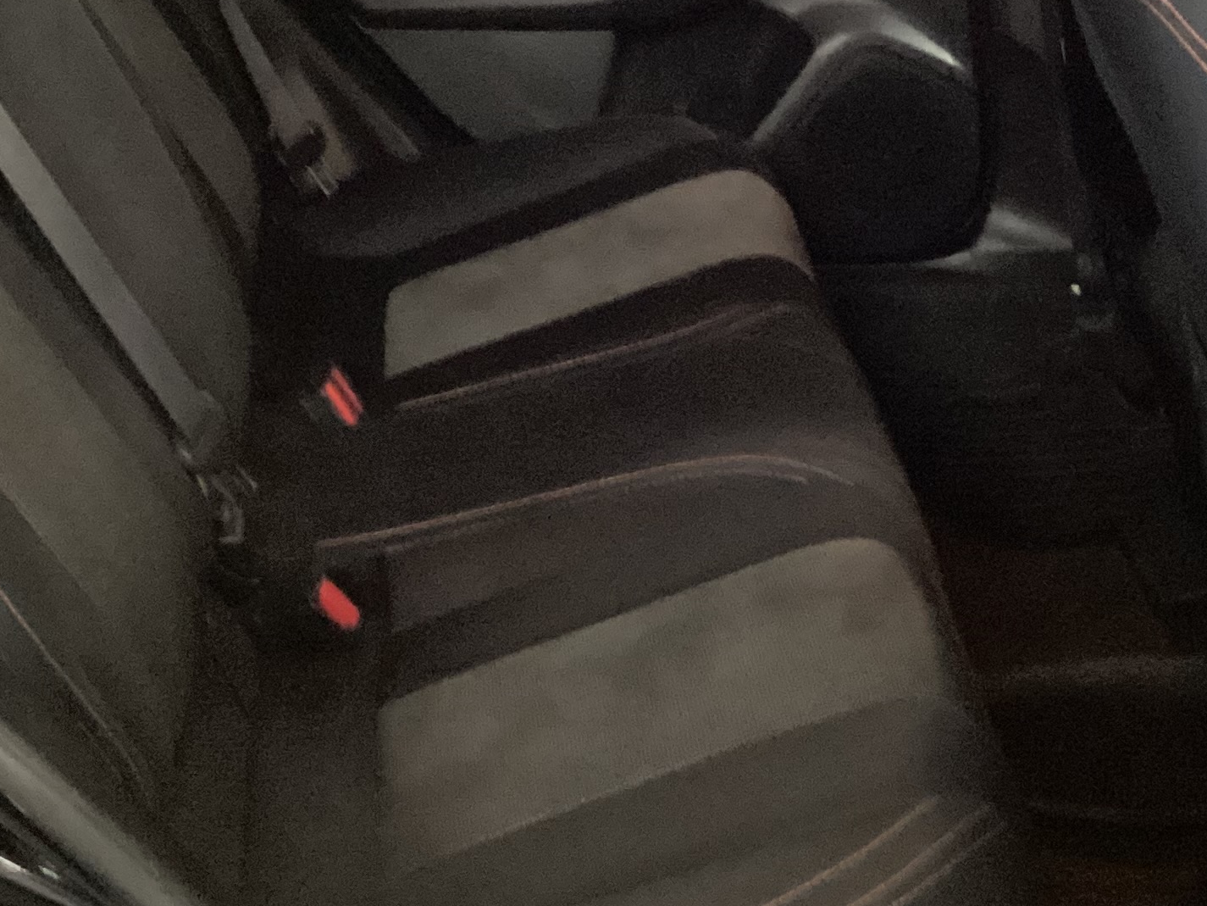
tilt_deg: -26.9
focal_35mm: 71
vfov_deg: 20.7
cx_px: 718
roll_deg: +0.6
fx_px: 2476
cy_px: 323
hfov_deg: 27.3
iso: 800
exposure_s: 1/17
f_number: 2.4
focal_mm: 3.3
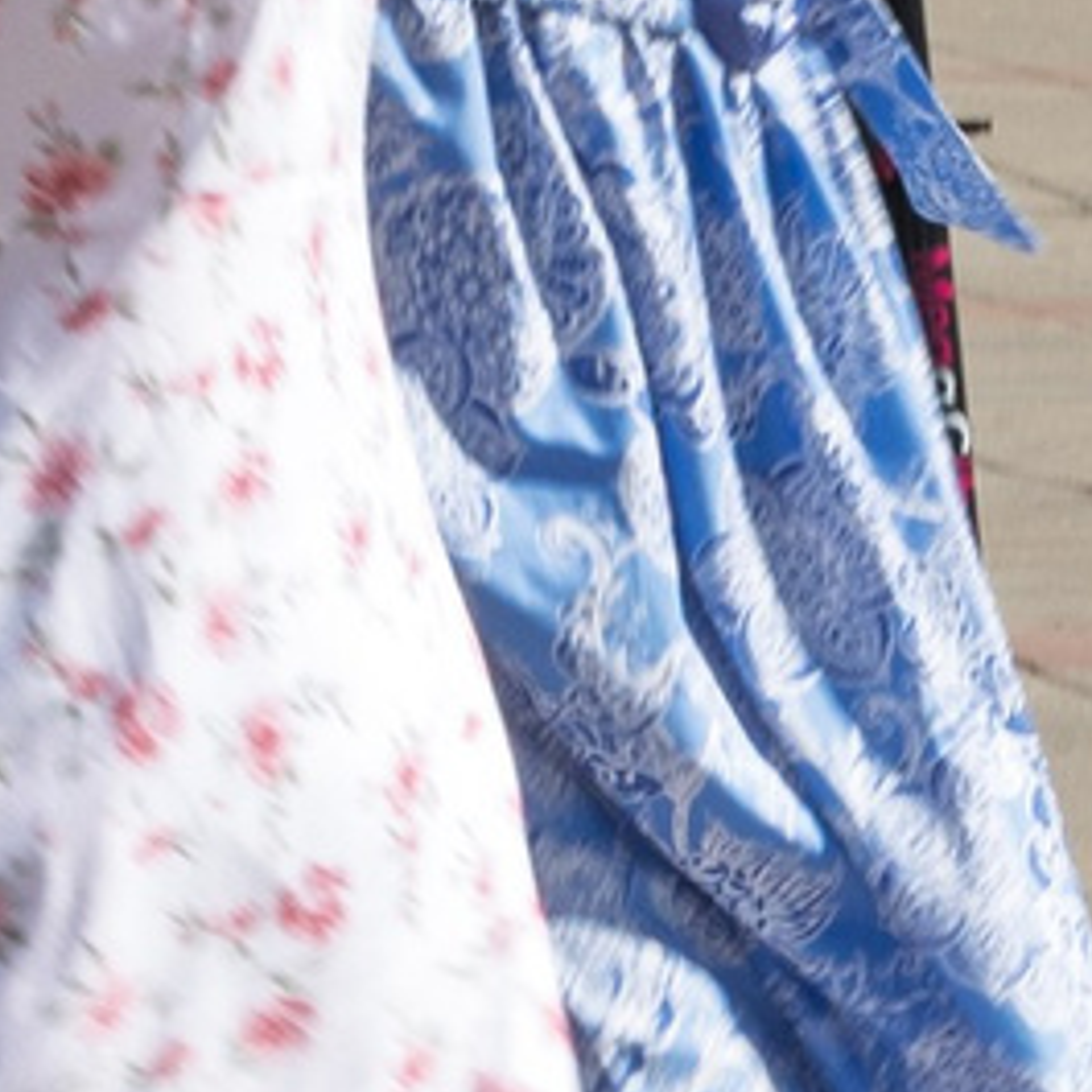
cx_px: 1905
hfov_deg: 2.6
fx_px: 24341
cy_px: 746
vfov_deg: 2.6
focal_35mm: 682
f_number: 14
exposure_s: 1/200
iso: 250
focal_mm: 70
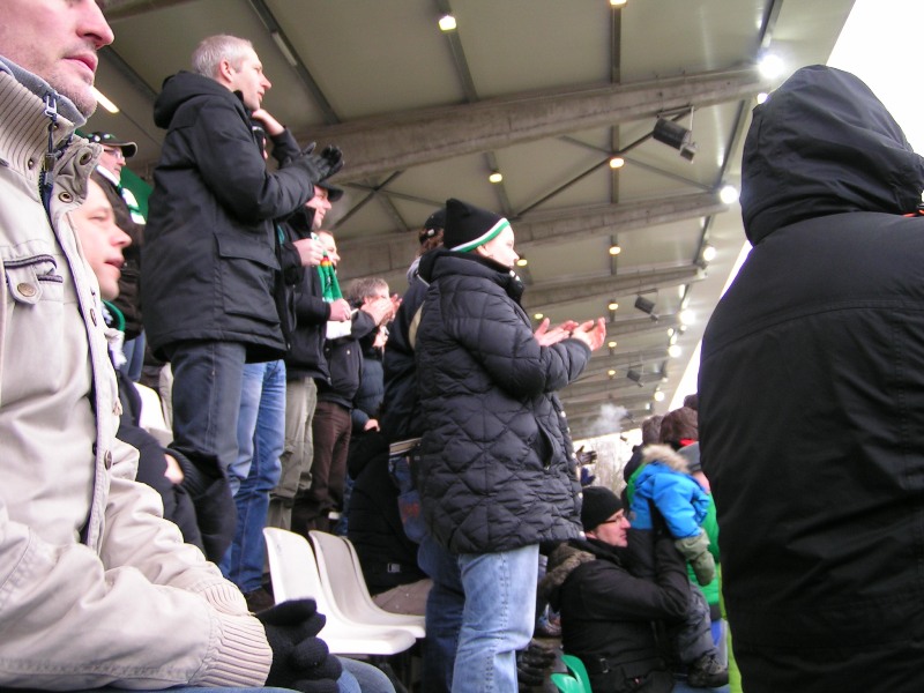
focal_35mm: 38
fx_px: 1014
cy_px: 346
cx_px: 462
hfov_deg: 49.0
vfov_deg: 37.7
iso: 50
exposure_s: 1/50
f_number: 2.8
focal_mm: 5.8
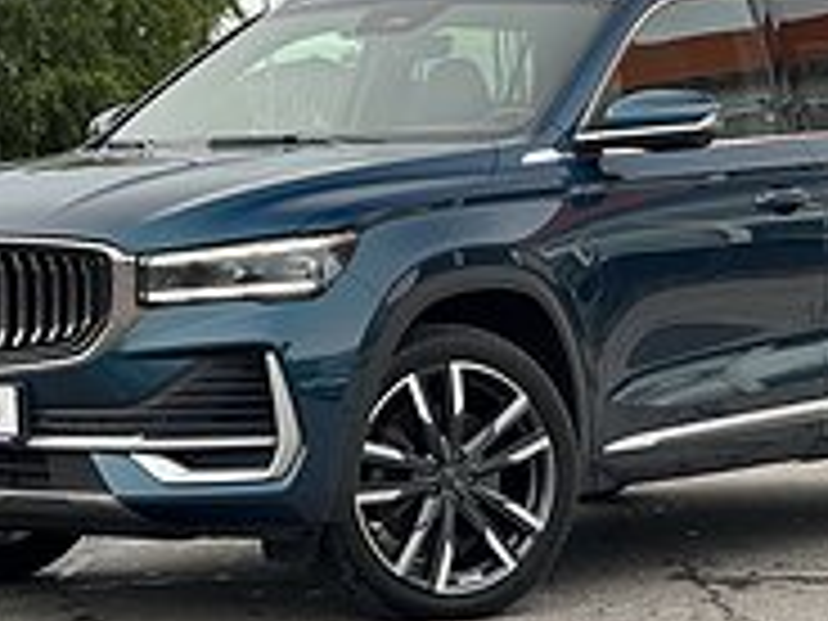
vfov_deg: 10.0
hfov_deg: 13.3
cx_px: 436
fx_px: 3564
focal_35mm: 149
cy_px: 254
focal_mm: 9
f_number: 2.8
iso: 80
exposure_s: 1/99
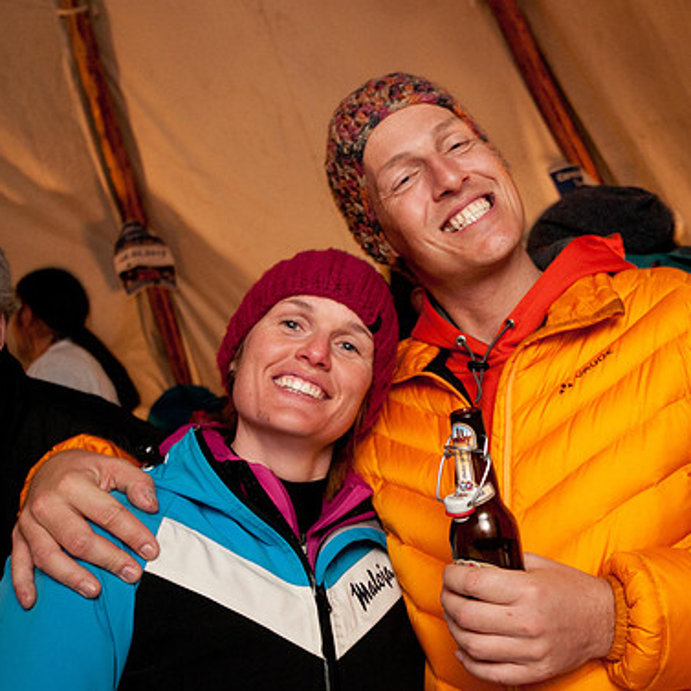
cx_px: 495
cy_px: 349
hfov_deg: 35.5
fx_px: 1061
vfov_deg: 36.1
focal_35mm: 47
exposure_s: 1/13
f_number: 4.5
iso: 800
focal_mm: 24
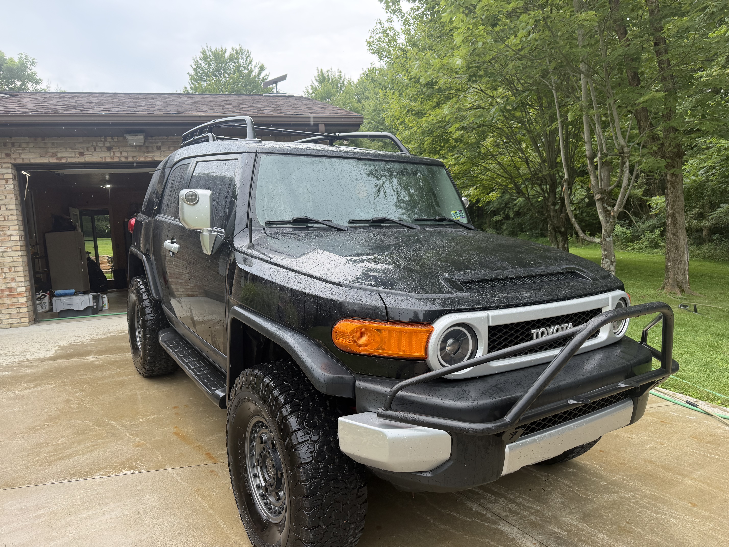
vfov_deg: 56.8
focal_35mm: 24
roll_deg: +4.0
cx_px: 364
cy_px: 274
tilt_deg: -3.5
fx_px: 505
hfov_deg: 71.6
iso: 100
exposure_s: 1/559
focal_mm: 6.76
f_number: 1.78
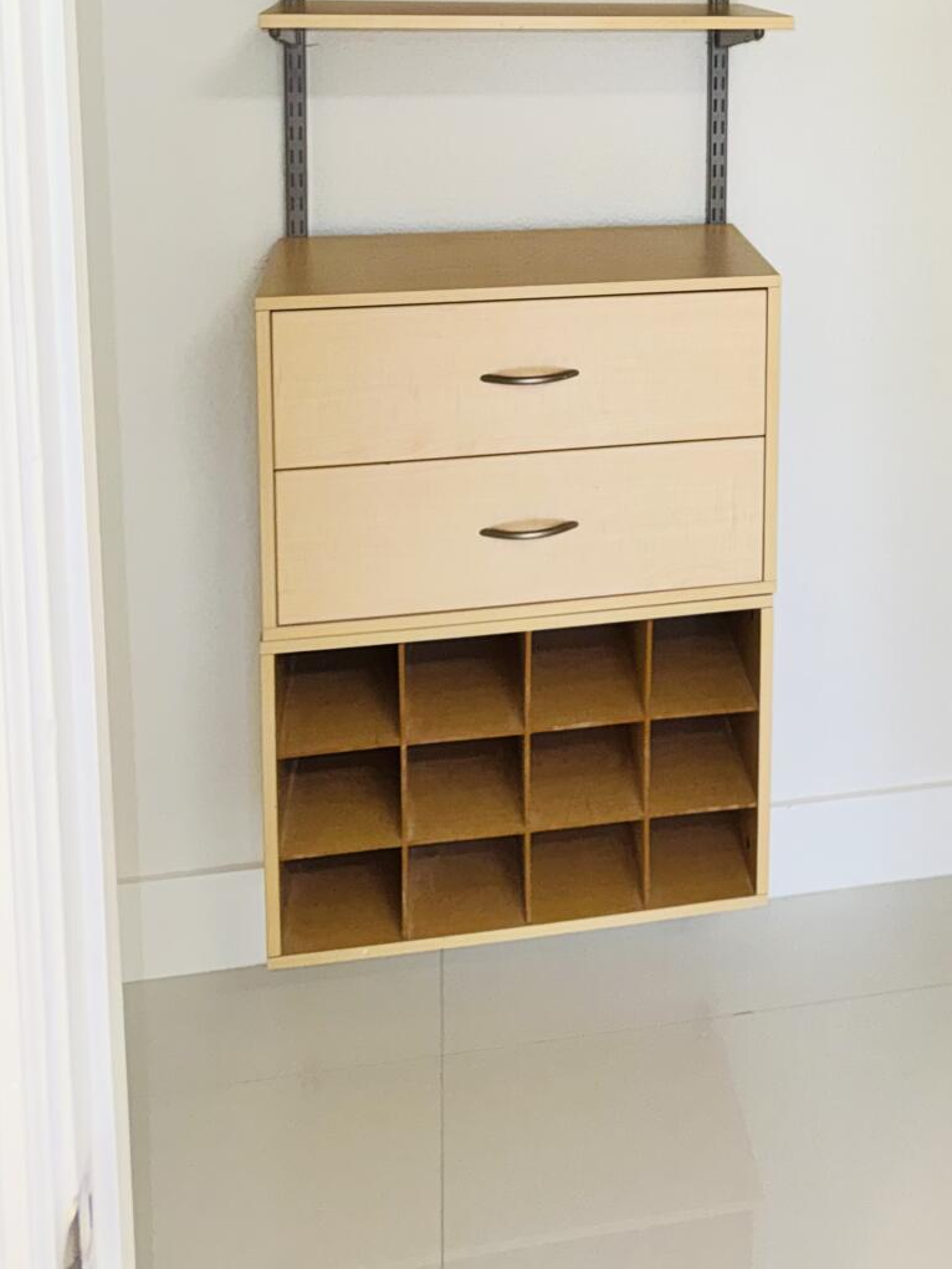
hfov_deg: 29.2
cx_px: 910
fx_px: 1723
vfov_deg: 37.5
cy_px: 106
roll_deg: +0.1
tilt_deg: -6.6
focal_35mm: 47
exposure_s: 1/120
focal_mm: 6.76
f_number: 1.78
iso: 160
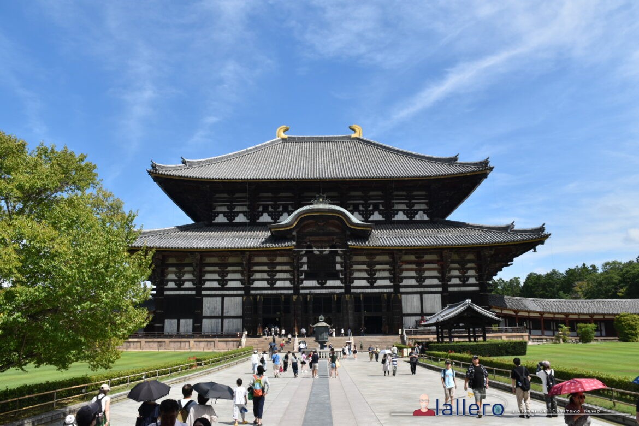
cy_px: 213
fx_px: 532
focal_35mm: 30
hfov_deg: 61.9
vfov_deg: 43.6
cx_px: 320
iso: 200
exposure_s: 1/320
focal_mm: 20
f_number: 9
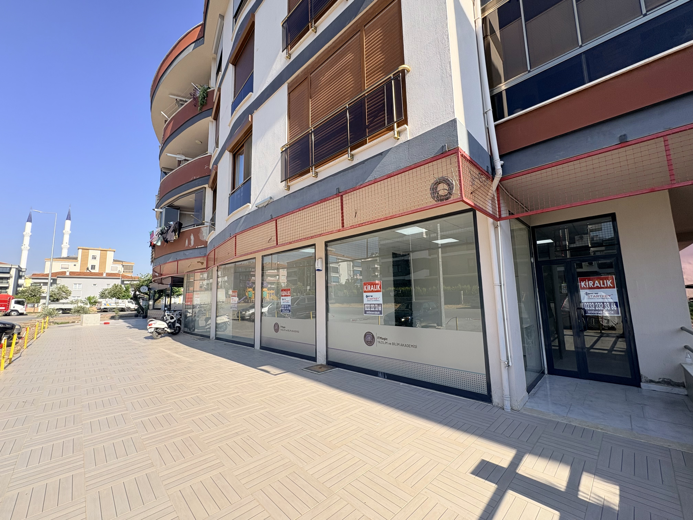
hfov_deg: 102.1
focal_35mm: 14
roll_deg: +1.0
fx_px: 280
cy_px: 260
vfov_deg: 85.7
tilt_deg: +7.3
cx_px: 346
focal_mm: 2.22
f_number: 2.2
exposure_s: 1/600
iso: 40
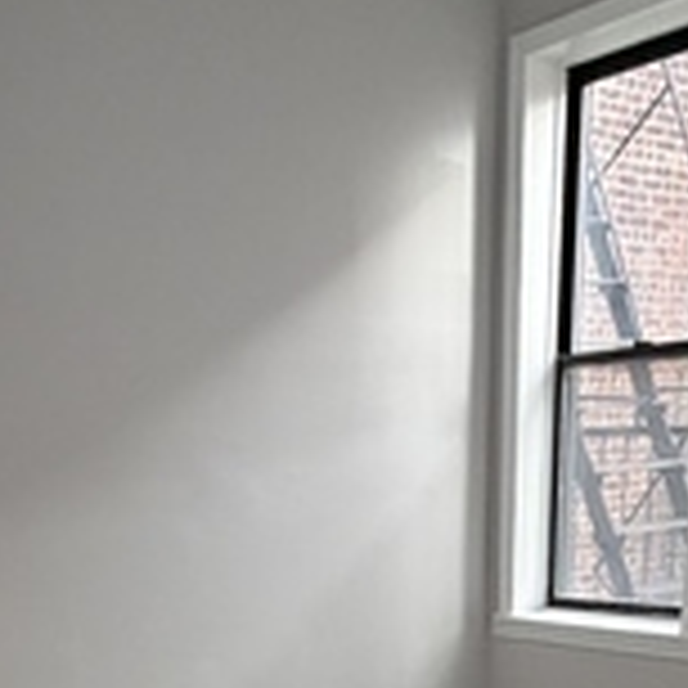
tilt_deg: -25.7
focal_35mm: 54
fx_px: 1214
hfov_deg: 31.6
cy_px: 1036
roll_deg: +2.8
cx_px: 346
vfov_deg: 24.5
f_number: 2.2
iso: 320
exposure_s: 1/60
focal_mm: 2.22
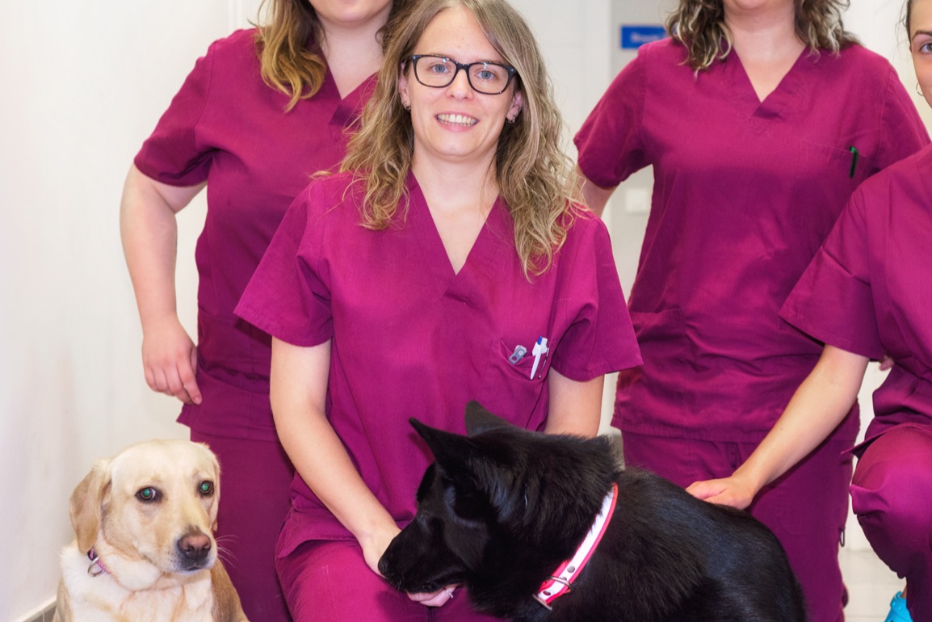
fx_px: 2020
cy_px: 315
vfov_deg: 17.5
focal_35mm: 78
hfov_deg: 25.9
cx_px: 553
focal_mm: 50
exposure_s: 1/200
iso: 800
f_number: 2.8
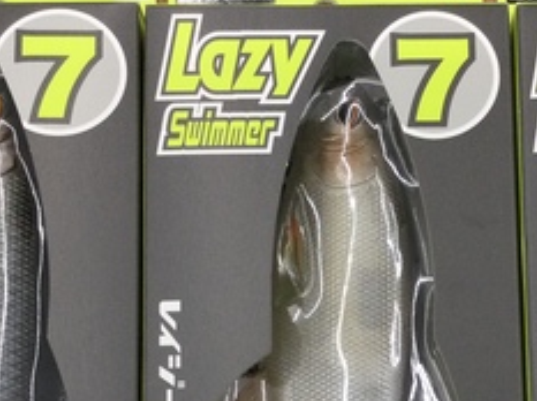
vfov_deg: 17.8
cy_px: 429
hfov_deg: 24.3
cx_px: 357
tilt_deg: -80.7
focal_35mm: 80
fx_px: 1239
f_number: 2.4
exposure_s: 1/30
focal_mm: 3.3
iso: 25
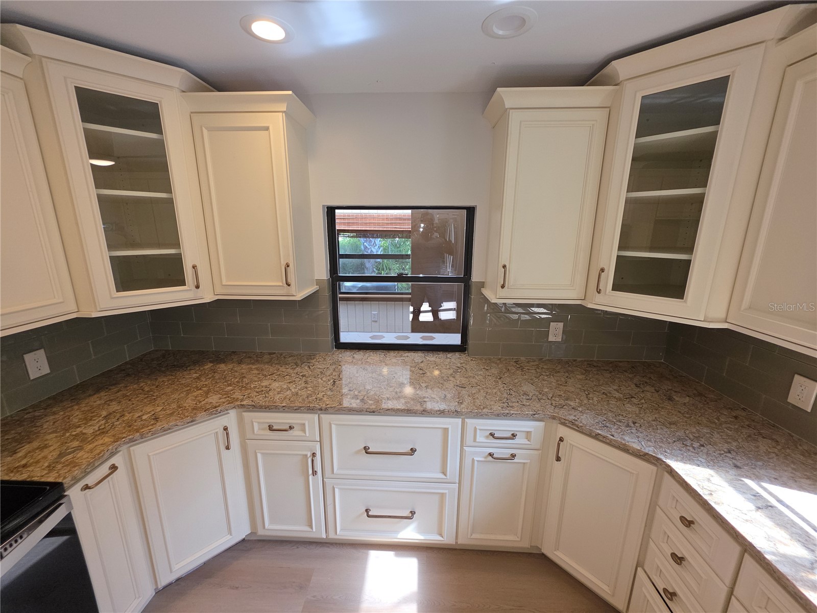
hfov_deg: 106.2
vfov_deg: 89.9
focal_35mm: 13
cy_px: 306
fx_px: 307
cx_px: 408
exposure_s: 1/60
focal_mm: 2.2
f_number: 1.9
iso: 32
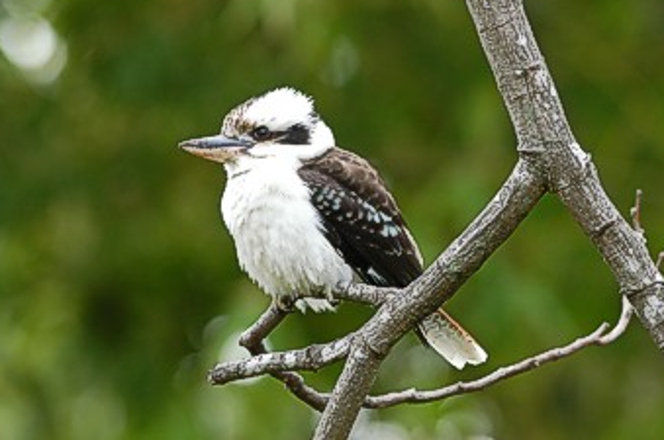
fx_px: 11014
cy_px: 232
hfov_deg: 3.5
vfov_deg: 2.3
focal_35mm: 598
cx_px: 247
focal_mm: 300
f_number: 4
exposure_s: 1/320
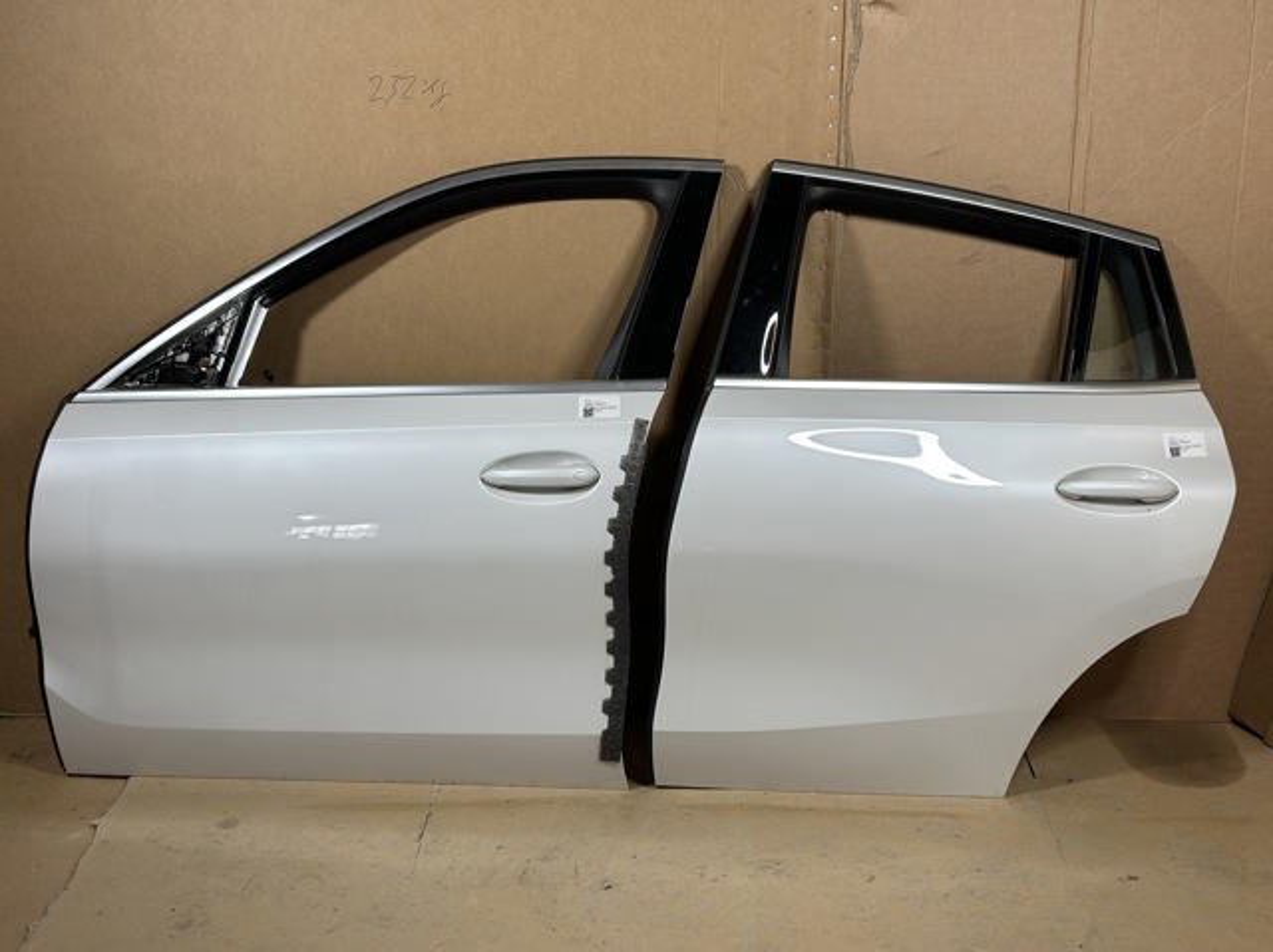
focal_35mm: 48
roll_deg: +0.1
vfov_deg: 30.2
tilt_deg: -17.3
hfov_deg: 39.7
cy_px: 476
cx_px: 636
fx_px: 1764
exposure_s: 1/50
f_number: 1.78
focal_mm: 6.86
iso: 64
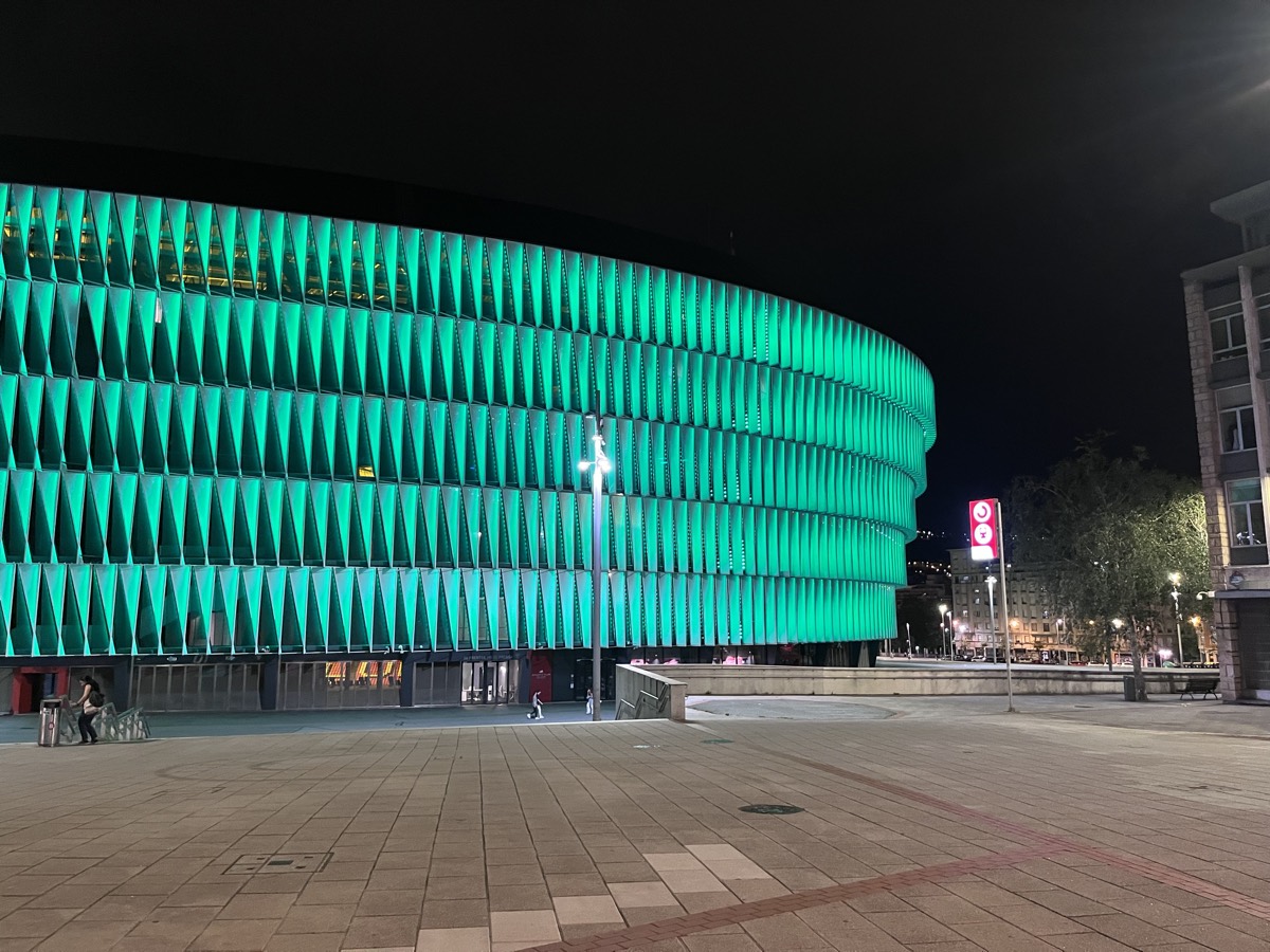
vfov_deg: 53.1
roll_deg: -0.1
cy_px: 476
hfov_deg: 67.3
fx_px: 954
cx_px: 635
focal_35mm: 26
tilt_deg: +9.3
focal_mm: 5.1
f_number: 1.6
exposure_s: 1/33
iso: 640
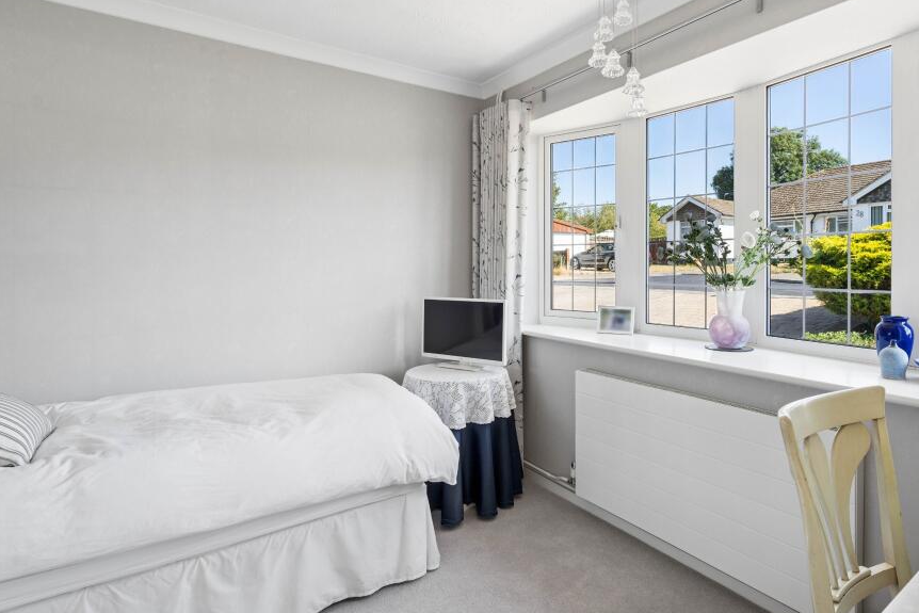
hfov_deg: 86.2
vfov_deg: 64.4
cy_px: 269
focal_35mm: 19
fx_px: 485
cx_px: 535
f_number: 5.6
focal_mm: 16
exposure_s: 1/160
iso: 320
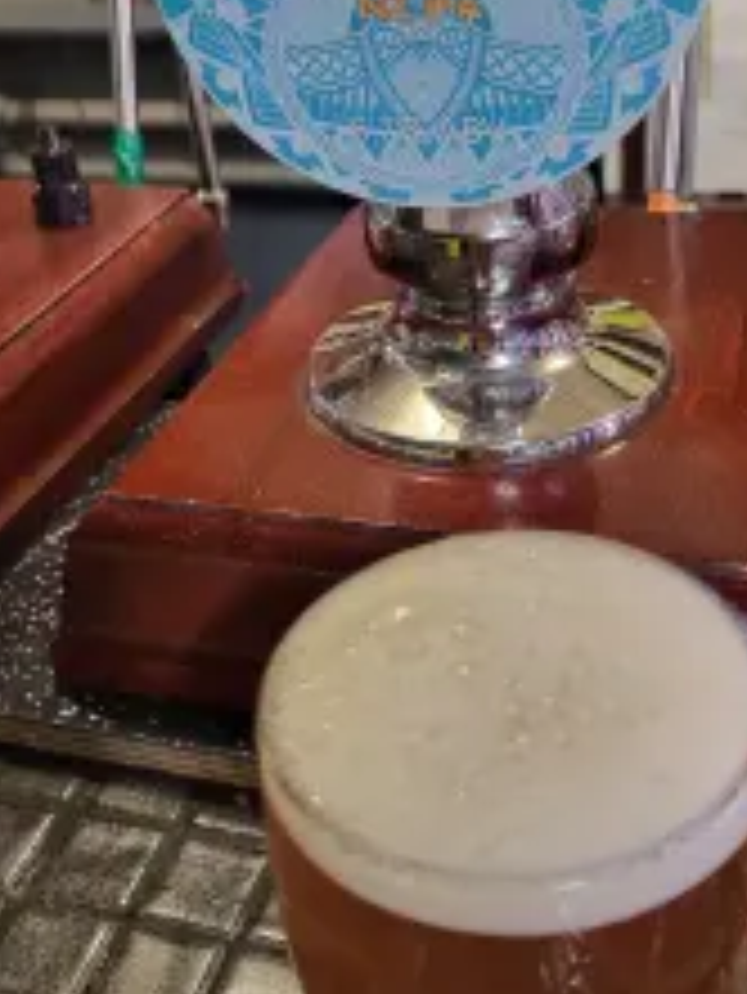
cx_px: 405
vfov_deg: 40.1
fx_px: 1351
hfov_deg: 30.9
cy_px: 369
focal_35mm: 47
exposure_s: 1/50
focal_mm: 5.4
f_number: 1.8
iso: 500
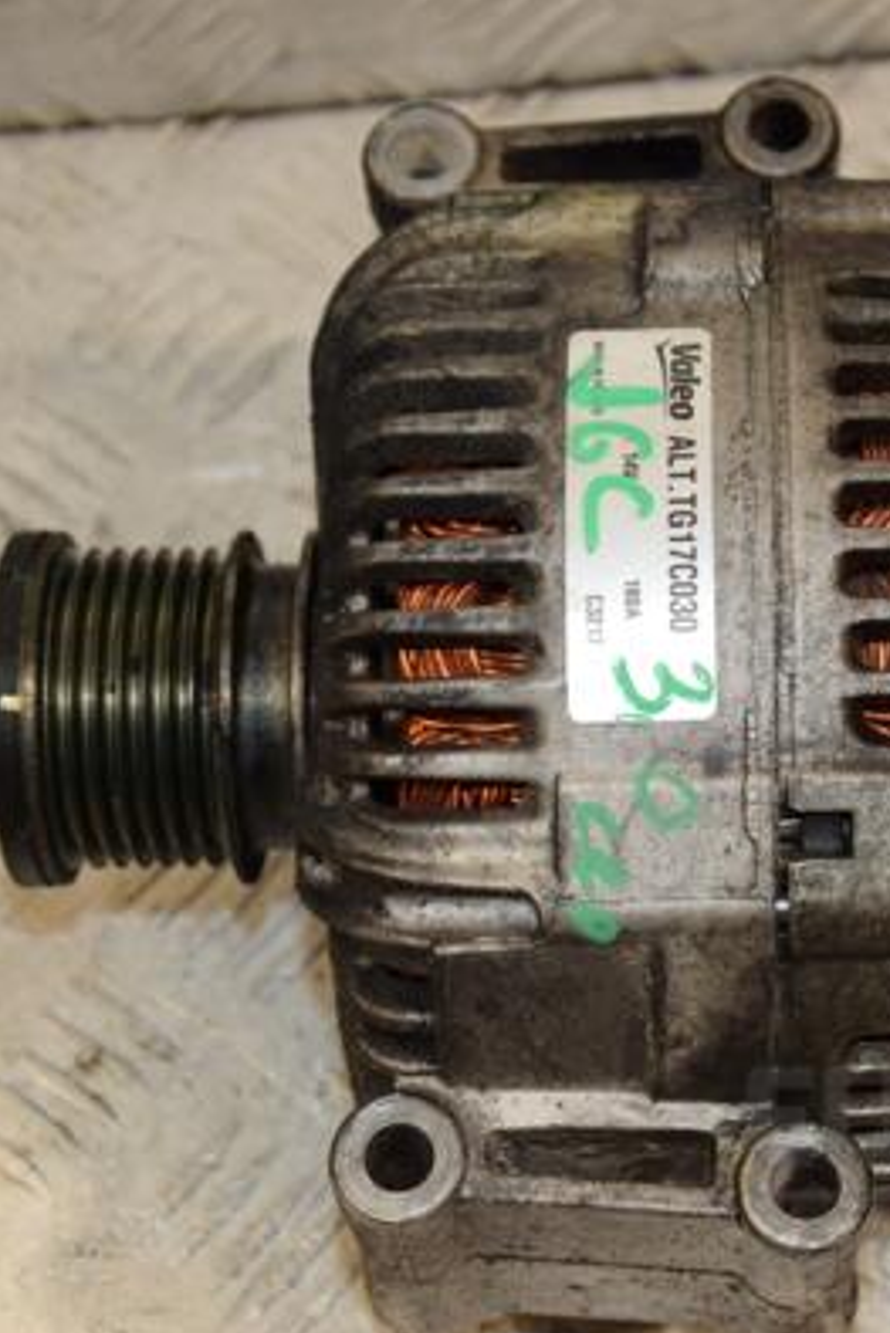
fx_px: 3807
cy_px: 666
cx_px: 684
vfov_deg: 19.9
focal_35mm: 103
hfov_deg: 13.3
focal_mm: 45
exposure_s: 1/200
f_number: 5.6
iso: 800
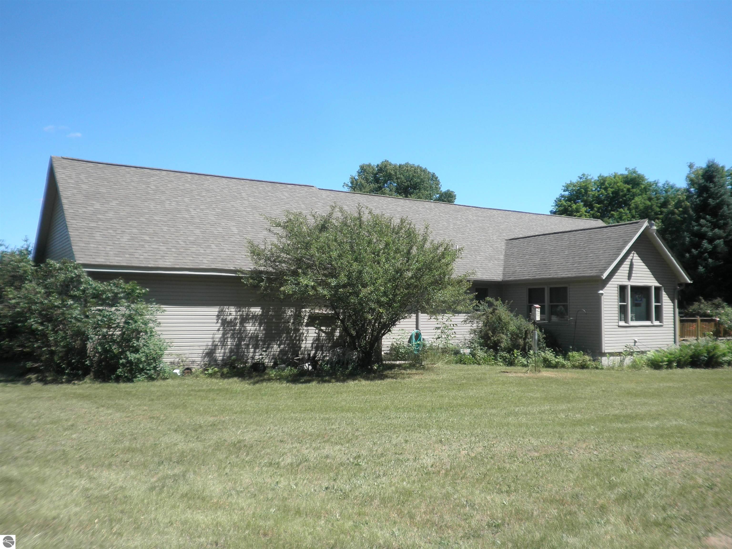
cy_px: 274
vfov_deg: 45.4
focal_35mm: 31
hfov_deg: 58.4
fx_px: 656
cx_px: 366
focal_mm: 5.5
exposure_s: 1/640
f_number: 2.8
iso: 64
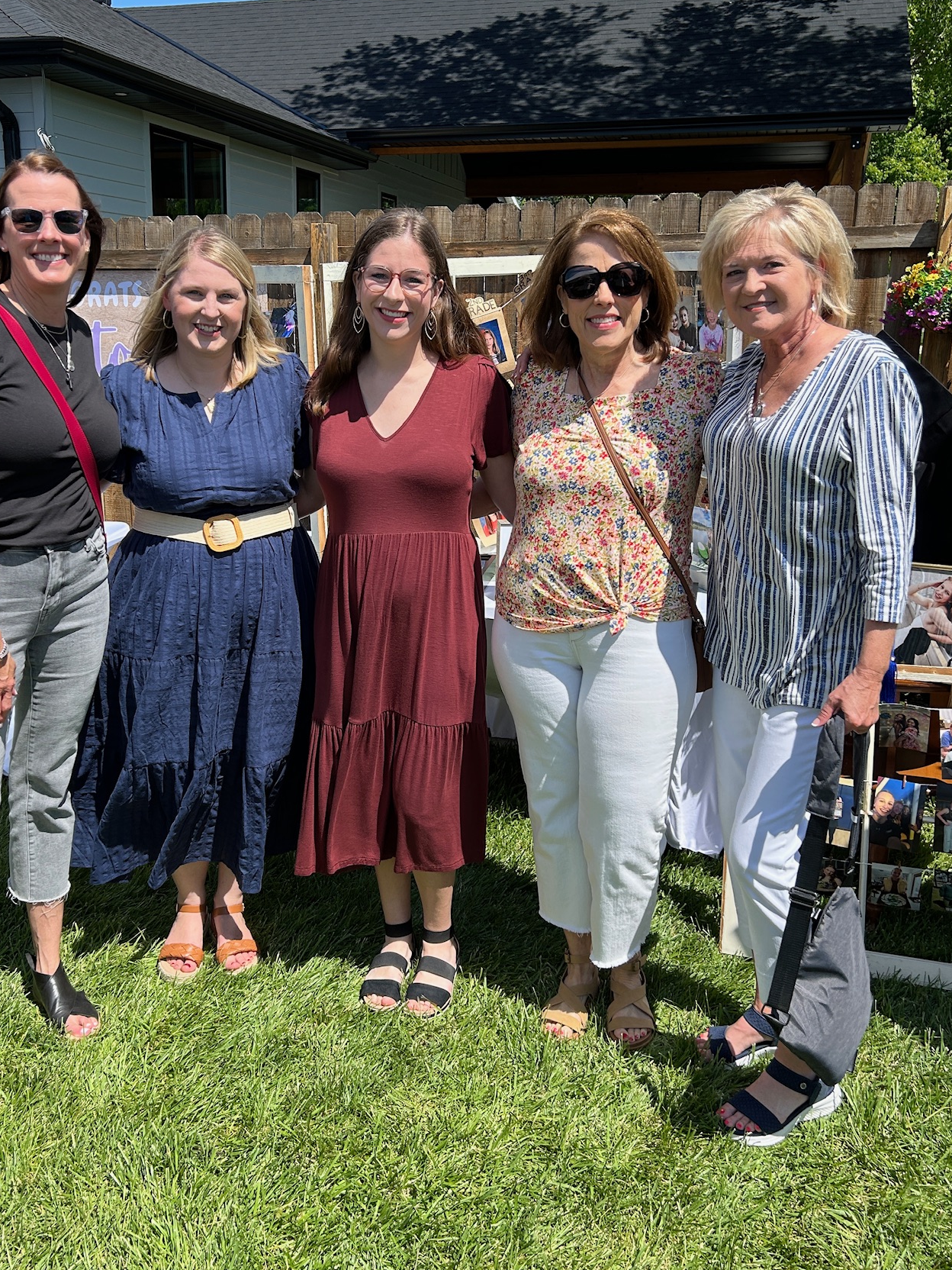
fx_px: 1173
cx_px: 416
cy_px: 588
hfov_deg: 44.1
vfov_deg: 56.8
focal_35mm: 32
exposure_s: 1/2841
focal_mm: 5.7
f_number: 1.5
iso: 50
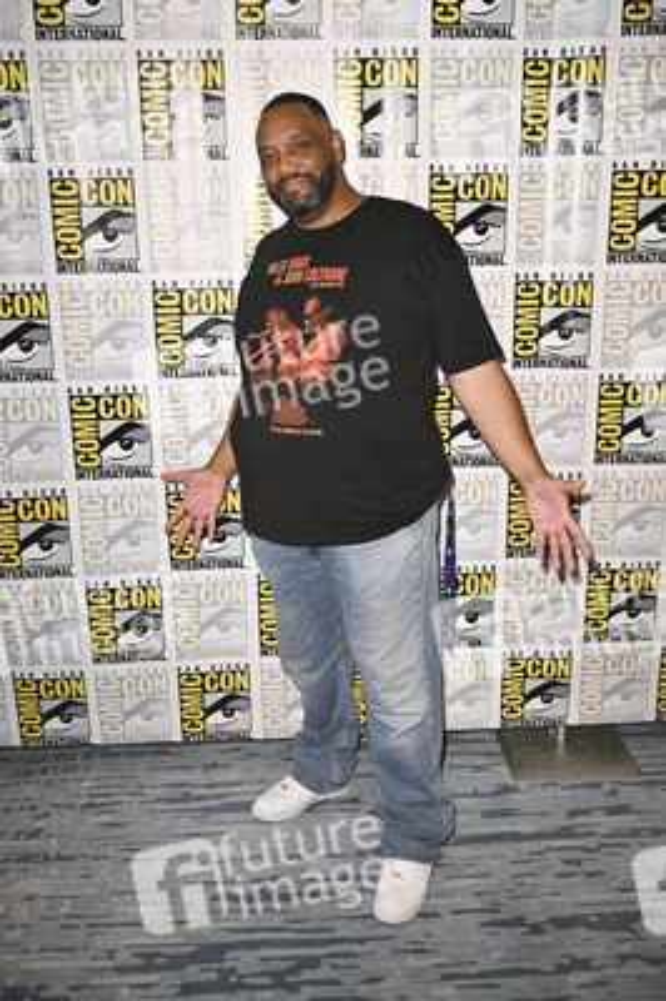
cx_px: 333
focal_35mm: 35
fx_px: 973
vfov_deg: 54.5
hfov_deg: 37.8
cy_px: 500
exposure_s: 1/250
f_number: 5
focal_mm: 35
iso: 1250
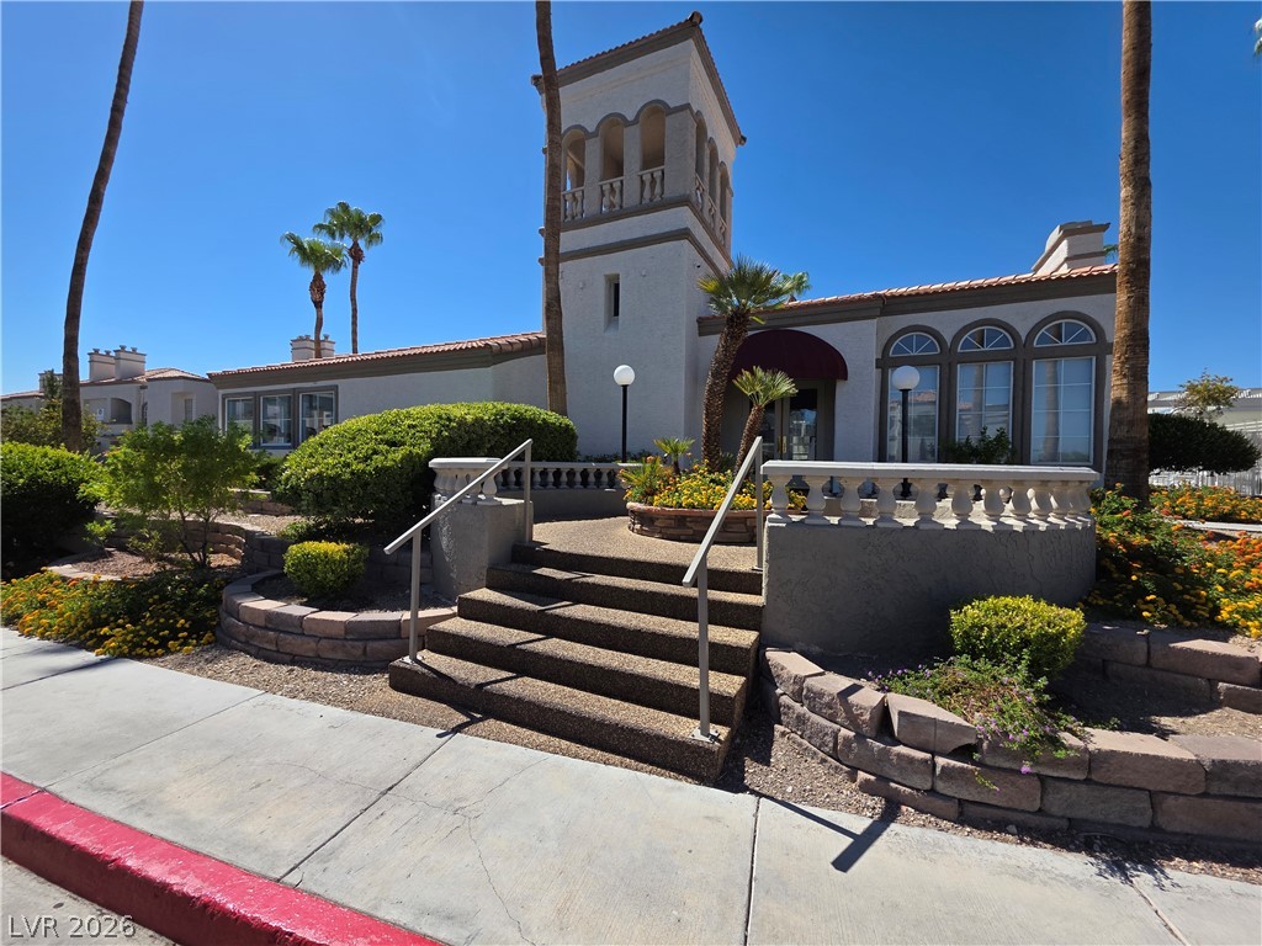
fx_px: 474
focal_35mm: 13
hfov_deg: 106.2
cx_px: 631
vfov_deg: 89.9
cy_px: 473
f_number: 1.9
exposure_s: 1/2607
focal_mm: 2.2
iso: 40
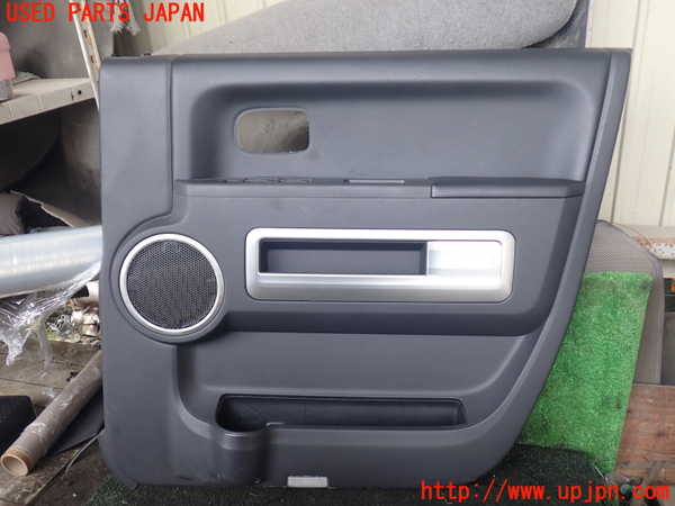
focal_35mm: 30
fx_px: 585
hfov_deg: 60.0
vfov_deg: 46.8
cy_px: 253
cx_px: 338
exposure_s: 1/100
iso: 100
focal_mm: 5.4
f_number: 2.3
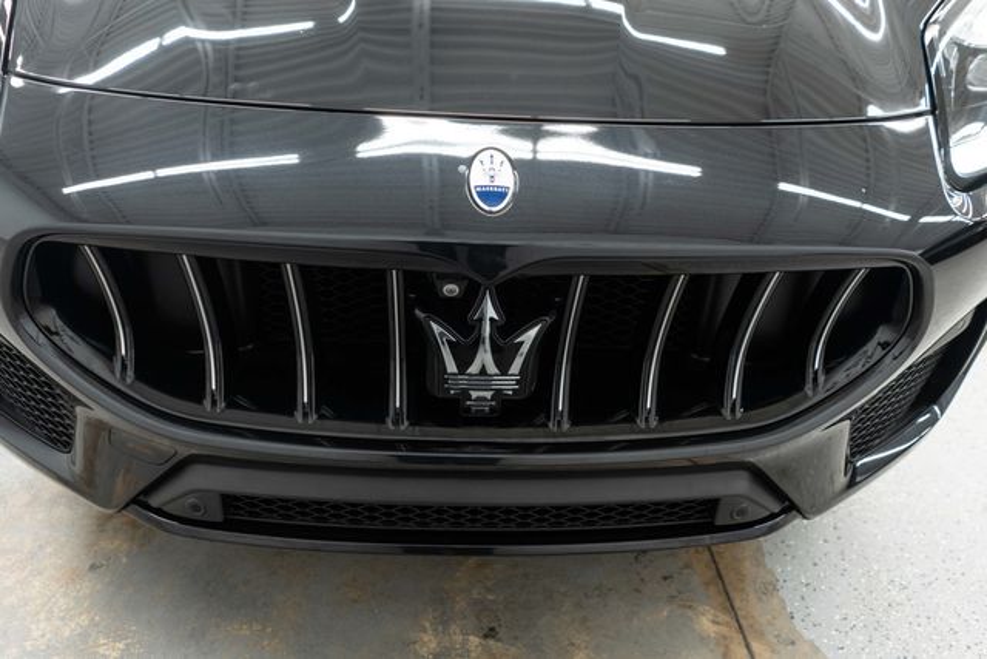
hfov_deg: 65.5
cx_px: 494
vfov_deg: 46.4
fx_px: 768
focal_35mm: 28
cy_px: 330
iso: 500
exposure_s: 1/40
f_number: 3.2
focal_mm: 28
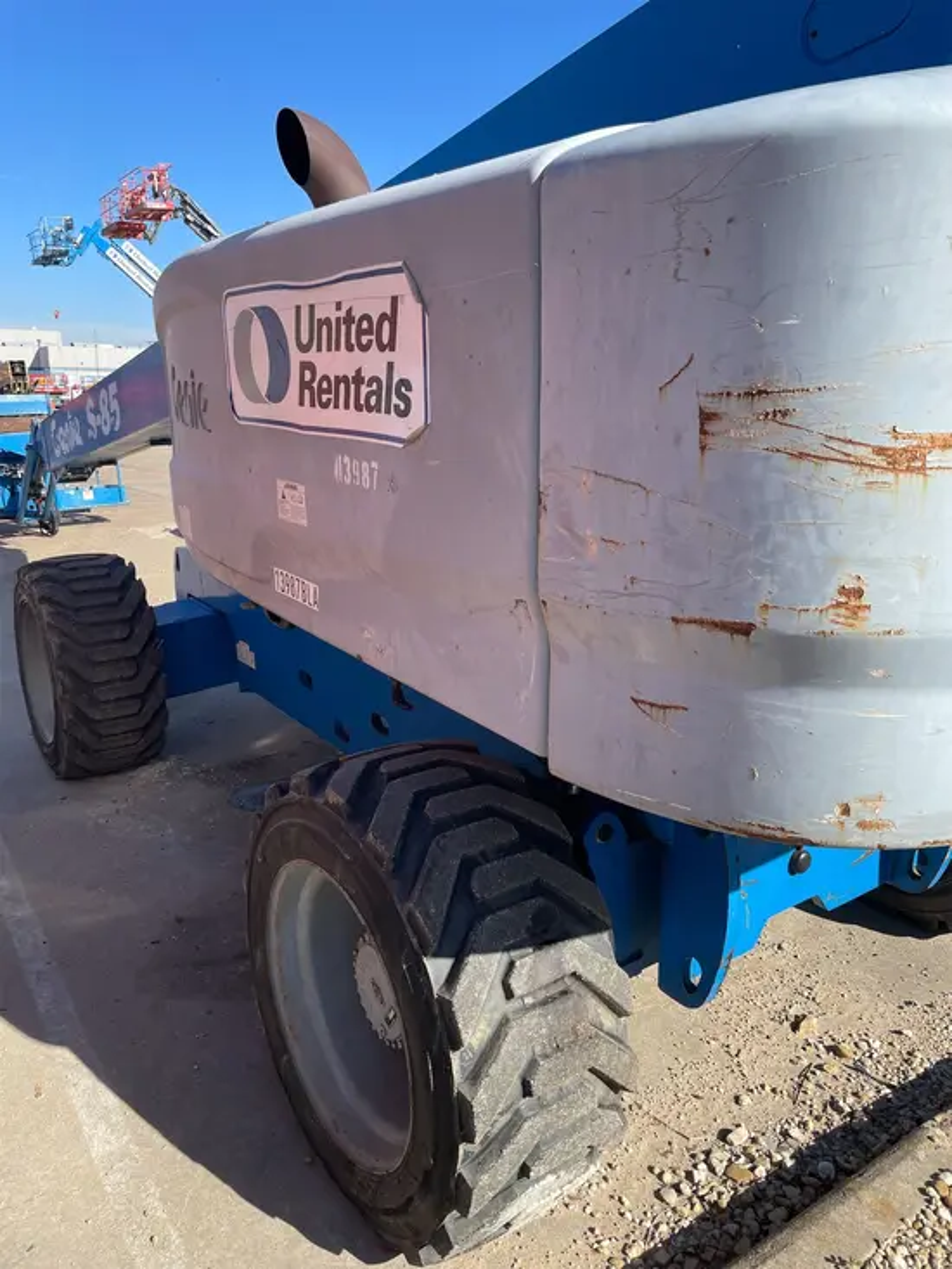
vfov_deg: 67.3
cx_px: 476
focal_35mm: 26
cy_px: 634
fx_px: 953
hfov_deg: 53.1
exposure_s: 1/1887
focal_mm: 4.2
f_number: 1.6
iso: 32
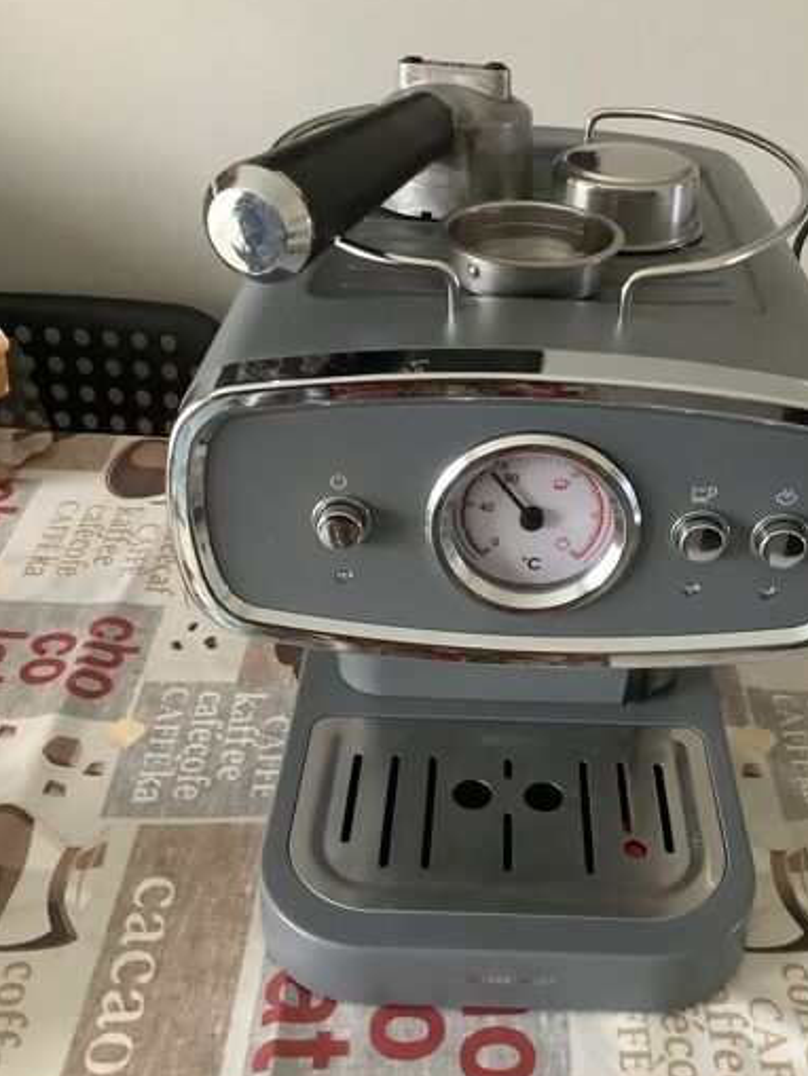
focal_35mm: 39
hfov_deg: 36.6
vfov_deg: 47.8
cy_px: 560
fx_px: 1213
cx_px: 499
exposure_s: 1/30
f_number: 2.4
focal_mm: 3.3
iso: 320
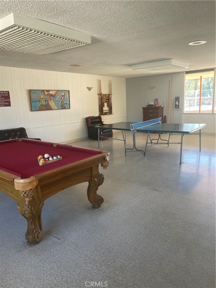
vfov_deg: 69.4
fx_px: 208
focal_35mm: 25
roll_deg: +2.8
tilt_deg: -11.0
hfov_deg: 54.9
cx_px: 108
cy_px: 144
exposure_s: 1/121
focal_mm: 5.1
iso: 50
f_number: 1.6
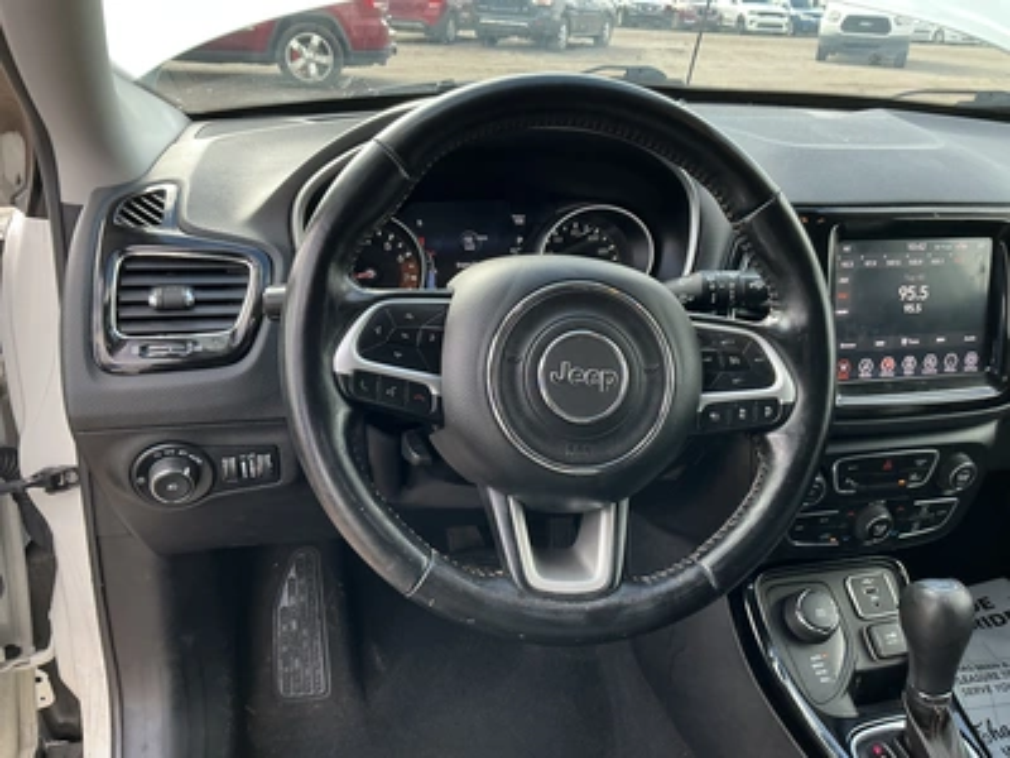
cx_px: 505
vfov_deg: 49.7
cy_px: 379
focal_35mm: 28
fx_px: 817
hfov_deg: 63.4
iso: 32
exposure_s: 1/122
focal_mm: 3
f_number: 1.8
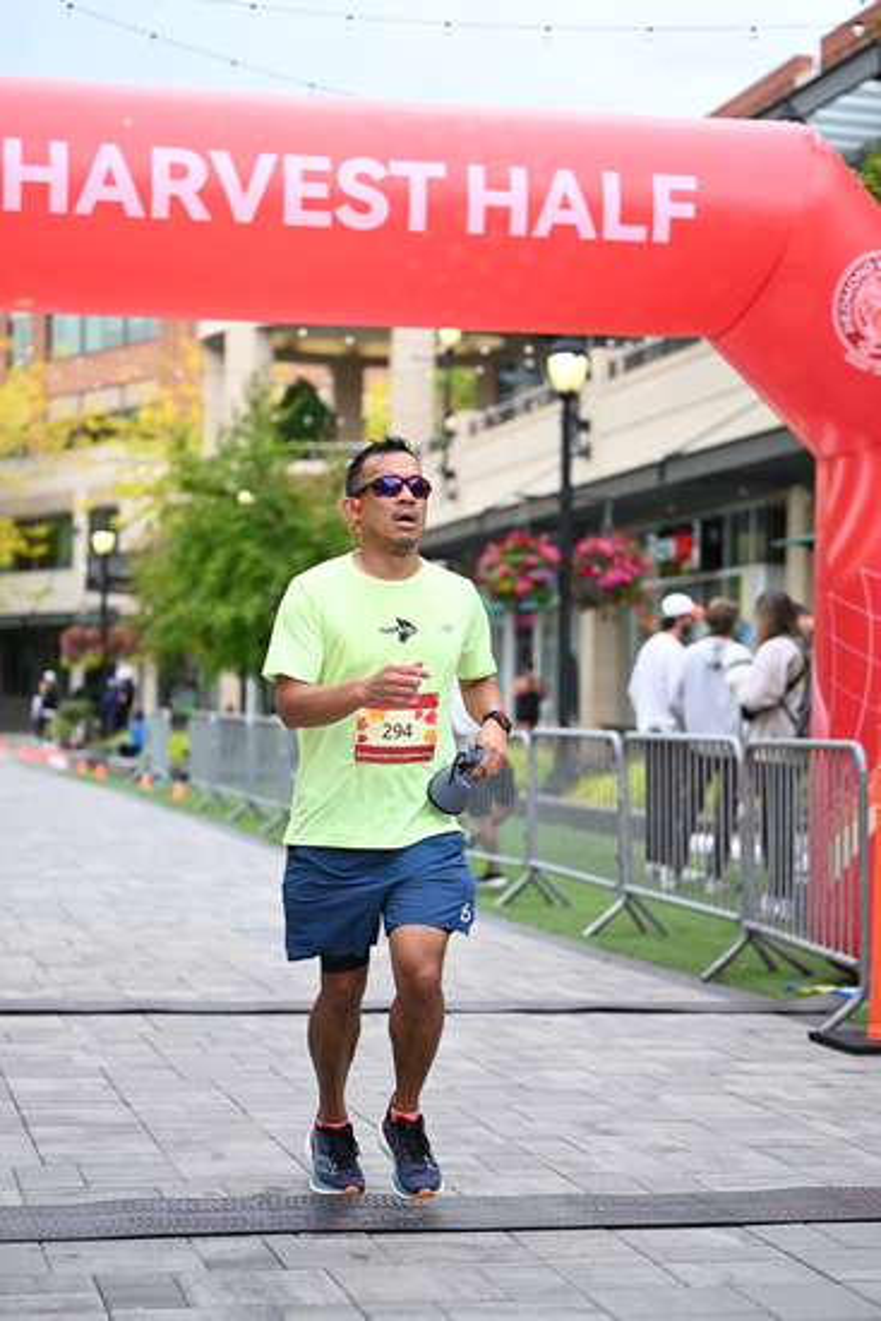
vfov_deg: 28.8
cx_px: 440
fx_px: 2568
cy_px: 660
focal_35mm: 70
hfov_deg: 19.5
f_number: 2.8
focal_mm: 70
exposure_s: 1/1600
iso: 640
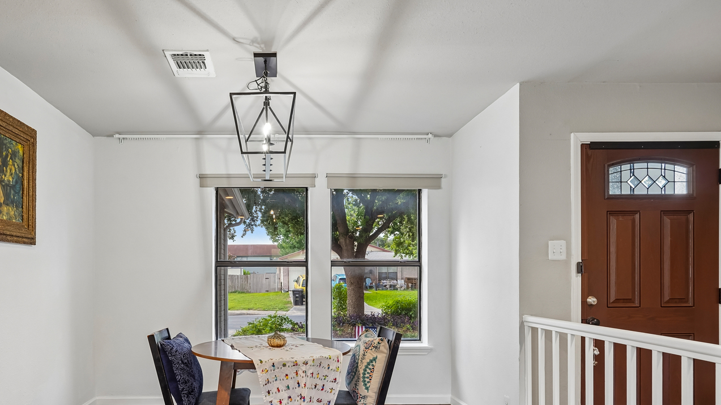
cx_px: 287
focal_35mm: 25
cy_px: 274
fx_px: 472
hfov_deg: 73.9
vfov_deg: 45.7
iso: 400
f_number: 8
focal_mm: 18.5
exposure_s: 1/15
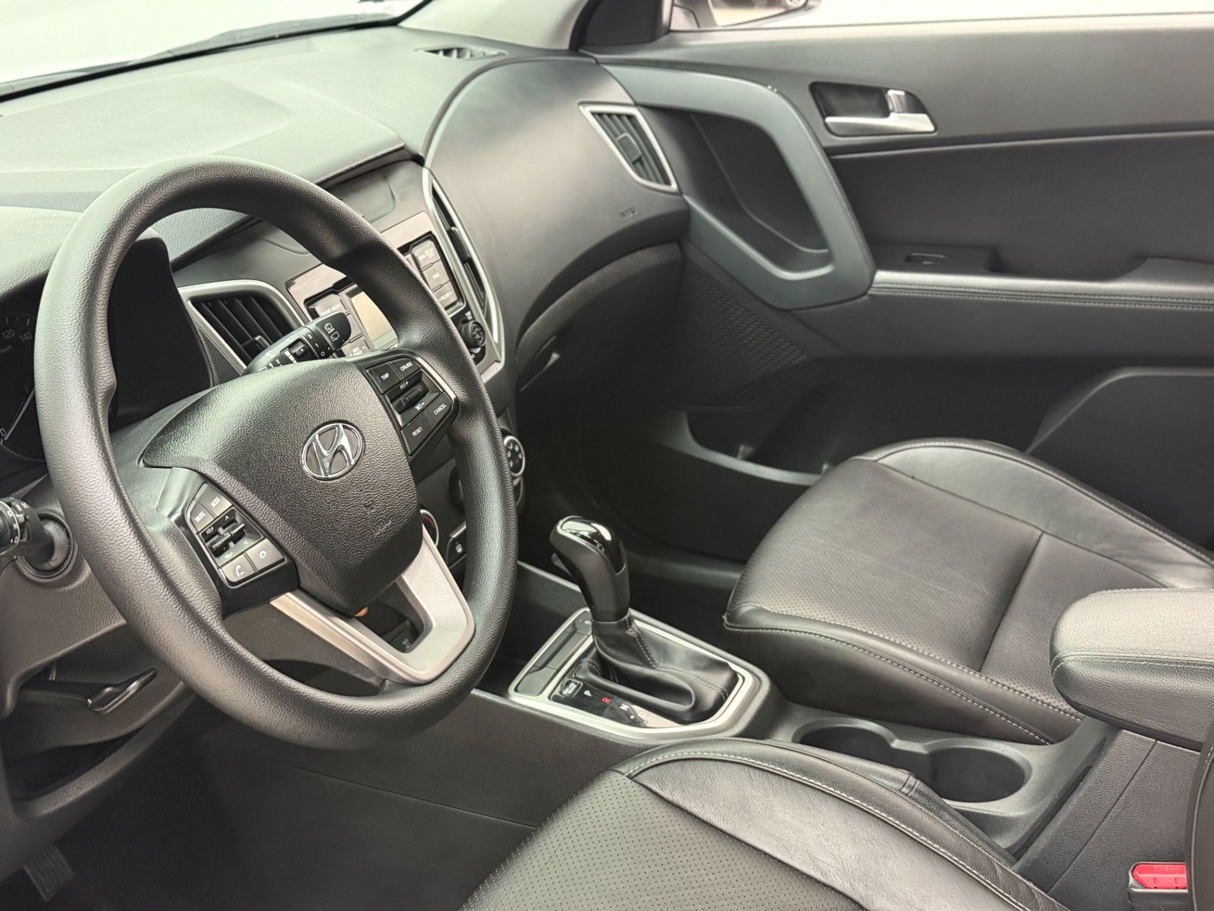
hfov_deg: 39.7
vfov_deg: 30.3
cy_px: 456
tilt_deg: -22.8
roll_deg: +1.3
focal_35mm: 48
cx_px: 607
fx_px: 1683
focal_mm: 6.76
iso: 500
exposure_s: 1/30
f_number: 1.78
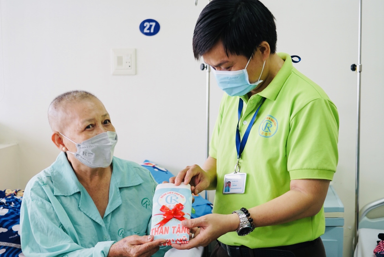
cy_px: 139
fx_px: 555
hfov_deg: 38.1
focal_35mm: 52
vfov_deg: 26.0
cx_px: 170
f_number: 4.5
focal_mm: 45
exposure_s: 1/60
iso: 800
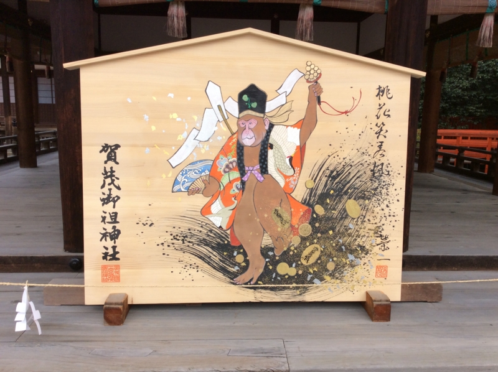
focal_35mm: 32
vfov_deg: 44.1
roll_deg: -2.3
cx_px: 249
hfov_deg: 56.9
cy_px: 186
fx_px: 460
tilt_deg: -9.8
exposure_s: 1/362
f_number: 2.4
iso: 32
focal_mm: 3.3
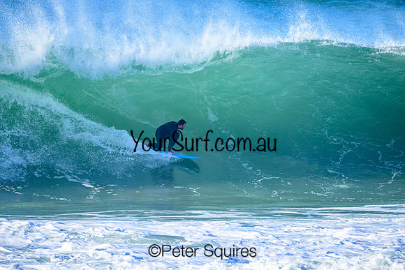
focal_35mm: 800
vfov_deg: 1.7
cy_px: 135
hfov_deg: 2.6
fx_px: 9002
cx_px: 202
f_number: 8
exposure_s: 1/2000
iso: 1100
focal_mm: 800
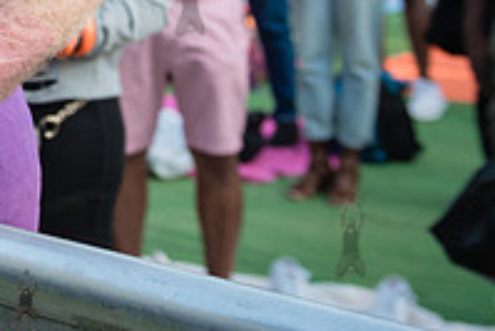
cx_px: -224
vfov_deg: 10.9
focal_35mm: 122
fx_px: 1679
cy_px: -155
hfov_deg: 15.6
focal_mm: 35
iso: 500
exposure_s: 1/500
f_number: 4
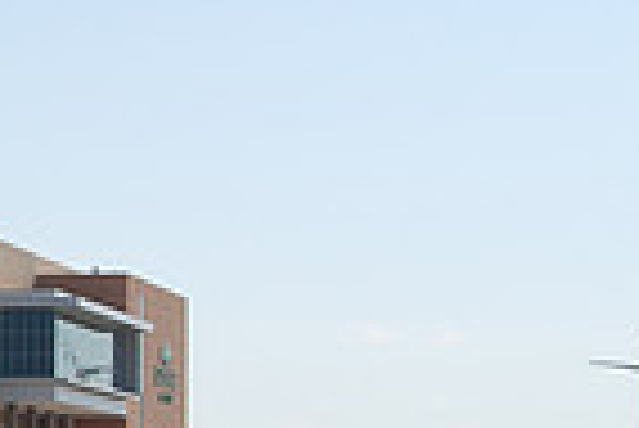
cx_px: -482
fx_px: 3483
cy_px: 365
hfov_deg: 10.0
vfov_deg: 7.0
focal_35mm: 196
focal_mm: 32
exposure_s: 1/320
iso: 100
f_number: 9
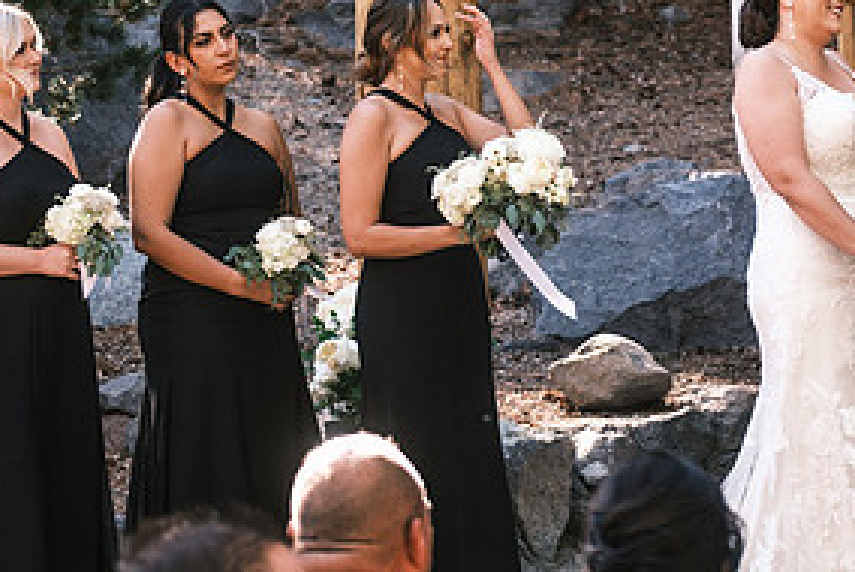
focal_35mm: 153
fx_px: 3637
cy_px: 119
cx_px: 759
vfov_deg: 9.0
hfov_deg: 13.3
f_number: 2.8
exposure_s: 1/340
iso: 800
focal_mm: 50
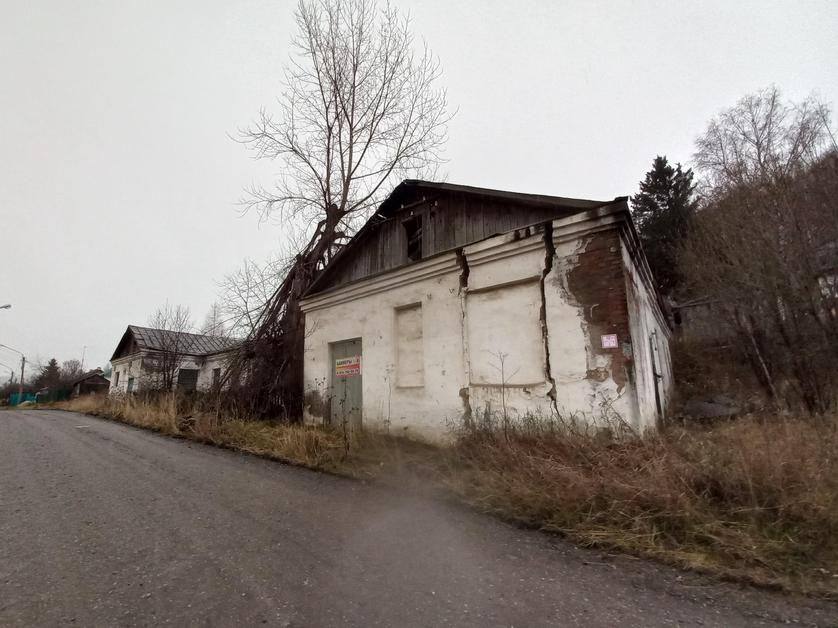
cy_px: 316
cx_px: 391
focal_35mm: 14
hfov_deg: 101.9
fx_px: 339
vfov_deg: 85.7
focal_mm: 1.42
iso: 100
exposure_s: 1/50
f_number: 2.2
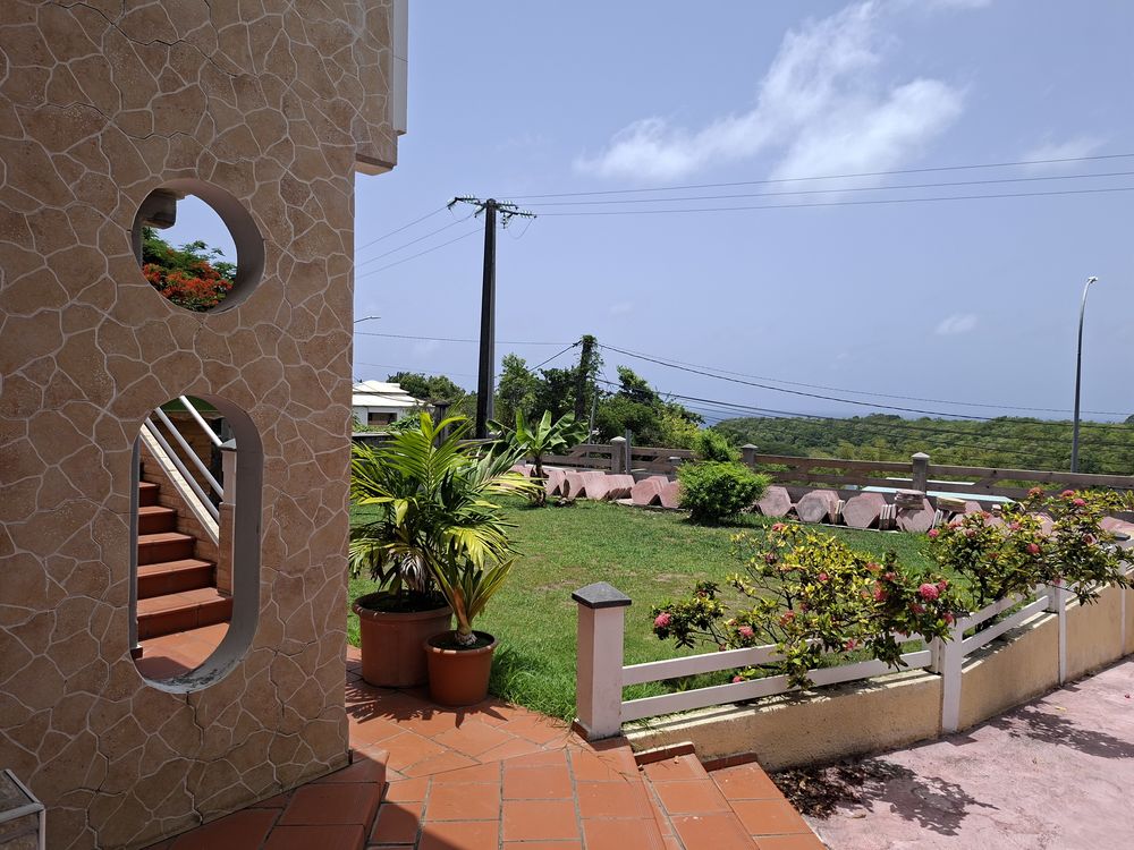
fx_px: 753
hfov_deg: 73.9
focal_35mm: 23
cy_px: 425
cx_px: 567
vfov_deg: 58.9
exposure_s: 1/2110
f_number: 1.8
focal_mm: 5.54
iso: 40
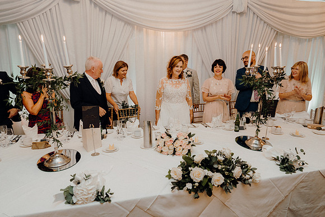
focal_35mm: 24
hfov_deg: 73.7
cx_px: 162
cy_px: 108
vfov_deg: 53.2
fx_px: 217
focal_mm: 24
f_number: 3.5
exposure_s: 1/200
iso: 2500
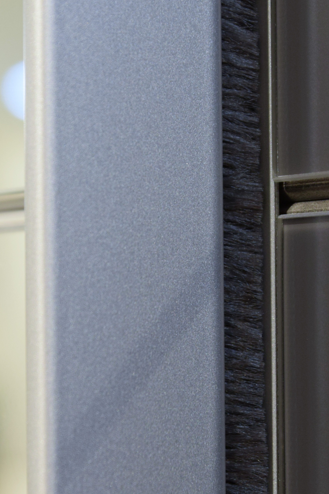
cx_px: 177
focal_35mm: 174
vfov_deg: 11.8
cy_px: 209
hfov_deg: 7.9
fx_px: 2385
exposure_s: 1/60
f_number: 4
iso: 500
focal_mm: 50
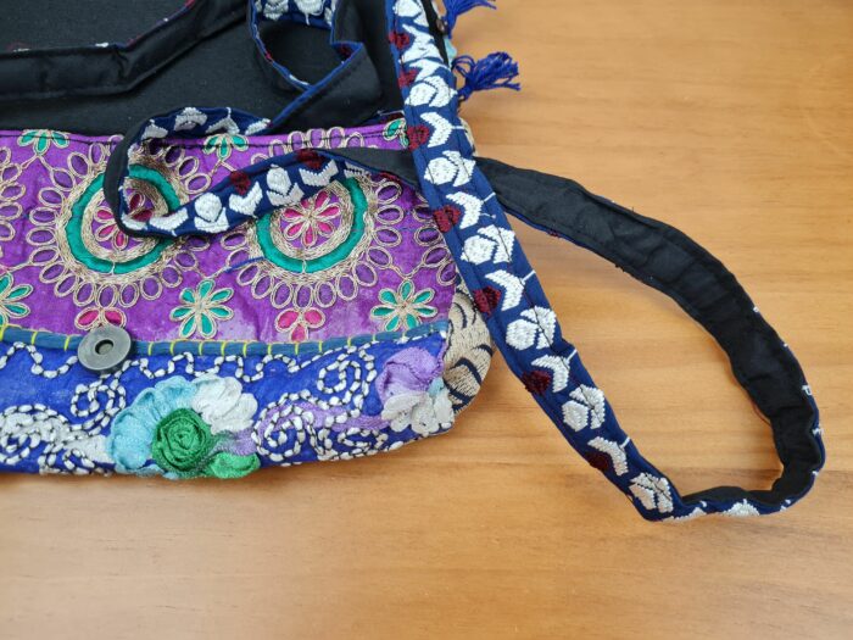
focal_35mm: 26
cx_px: 426
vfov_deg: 53.1
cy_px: 320
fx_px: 641
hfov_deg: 67.3
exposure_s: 1/120
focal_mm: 5.4
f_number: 1.8
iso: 80
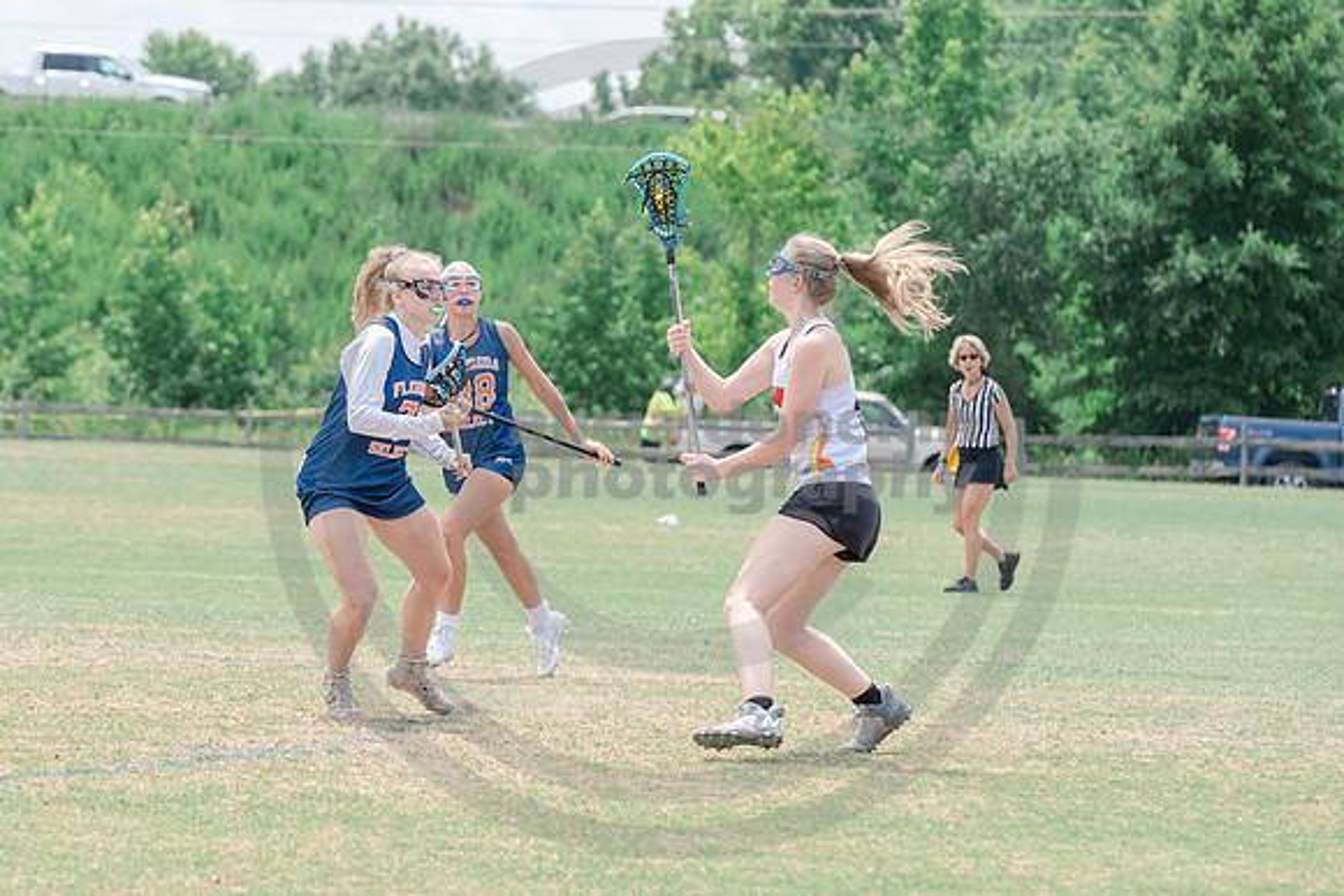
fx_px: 8507
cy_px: 555
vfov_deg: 6.0
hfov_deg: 9.0
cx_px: 333
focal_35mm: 228
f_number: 4.5
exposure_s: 1/1250
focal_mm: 135
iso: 250
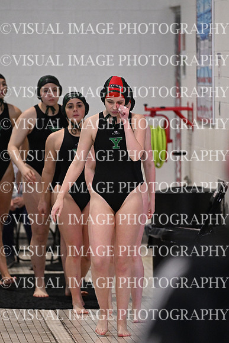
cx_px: 114
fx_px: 2861
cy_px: 172
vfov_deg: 6.9
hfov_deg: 4.6
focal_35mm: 300
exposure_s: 1/1250
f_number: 2.8
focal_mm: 200
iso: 4500
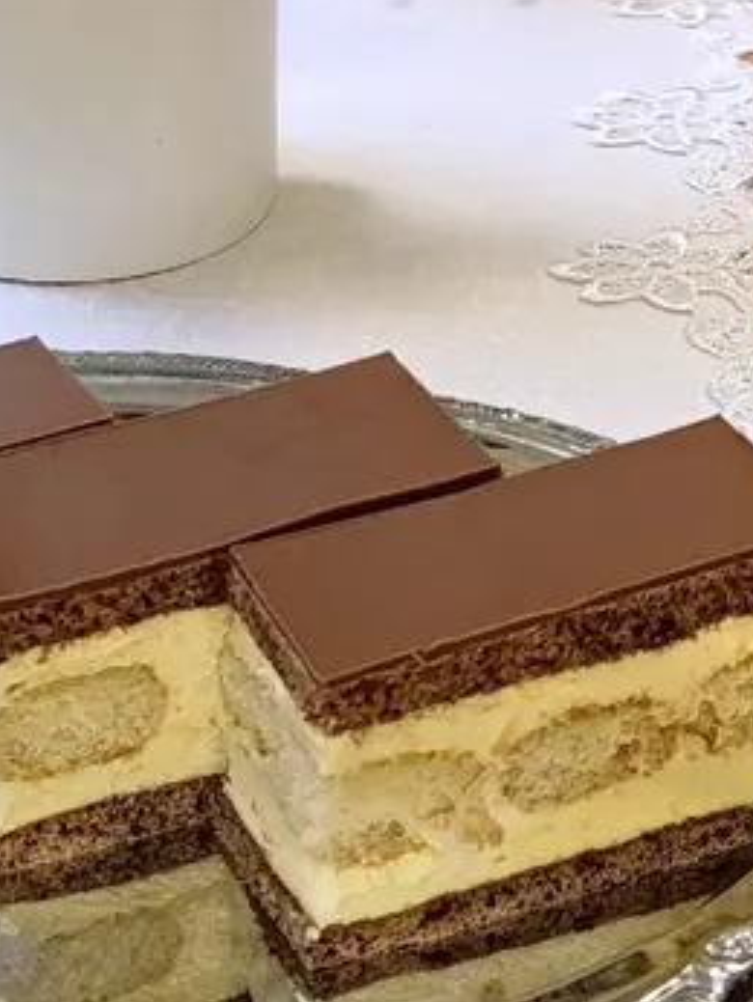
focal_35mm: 86
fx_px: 2491
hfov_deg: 17.0
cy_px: -81
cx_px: 130
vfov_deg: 21.6
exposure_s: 1/100
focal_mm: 6.14
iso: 500
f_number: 1.6
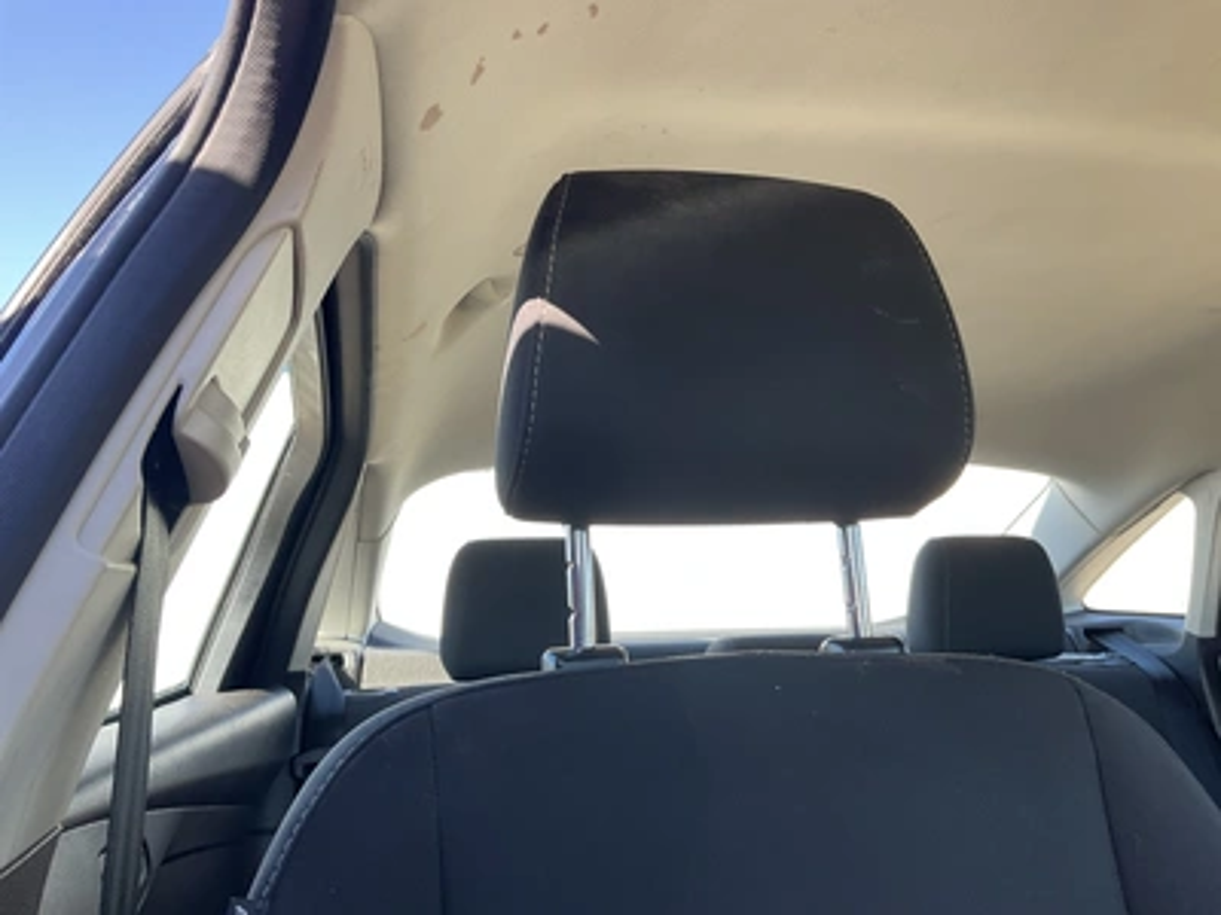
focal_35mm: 29
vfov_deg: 48.2
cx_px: 610
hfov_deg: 61.7
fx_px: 1023
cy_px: 458
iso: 25
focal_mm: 3
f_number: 1.8
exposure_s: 1/122
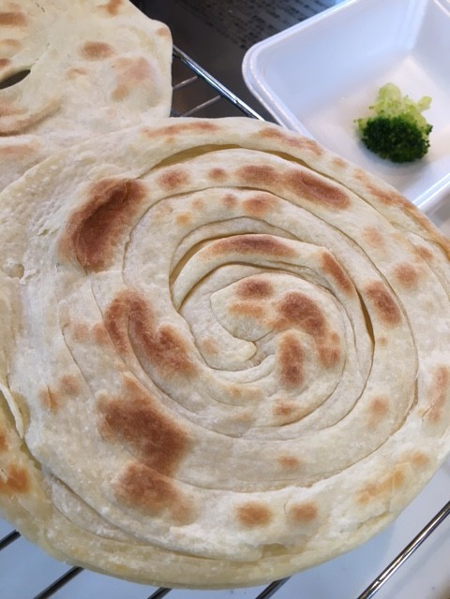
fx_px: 503
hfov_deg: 48.2
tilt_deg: -58.5
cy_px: 300
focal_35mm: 29
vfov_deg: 61.7
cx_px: 225
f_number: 2.2
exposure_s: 1/30
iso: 50
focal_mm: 4.15
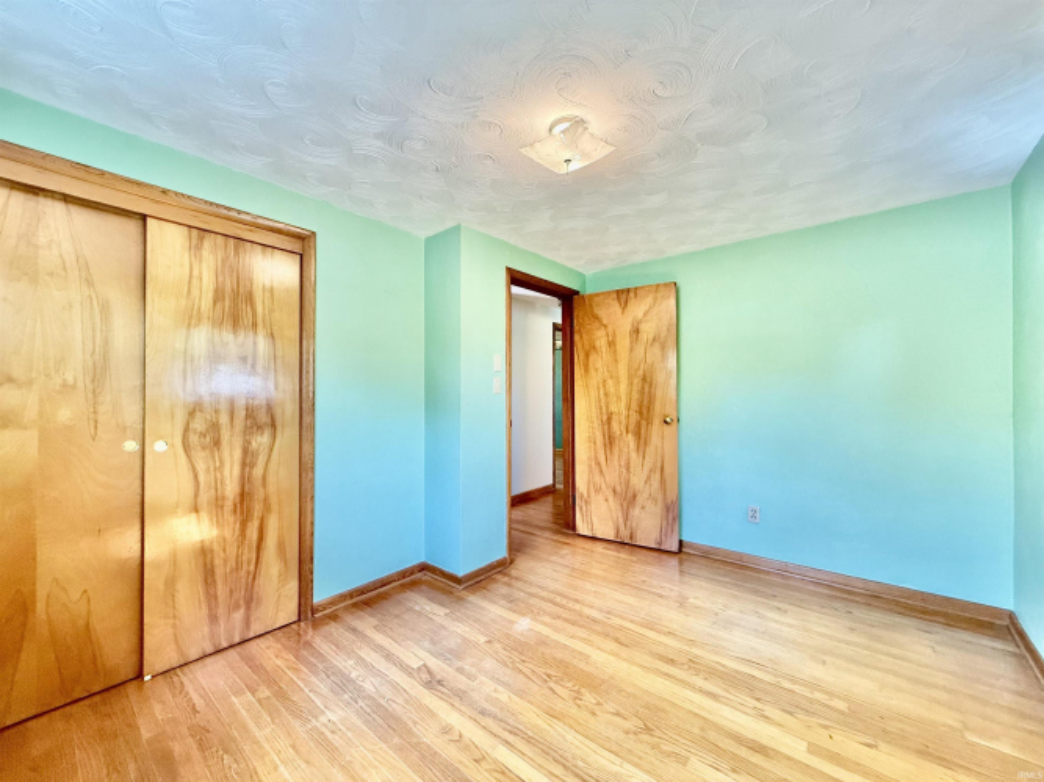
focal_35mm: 14
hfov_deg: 102.1
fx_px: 422
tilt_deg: +1.3
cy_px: 391
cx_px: 522
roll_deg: +0.3
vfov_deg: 85.7
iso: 320
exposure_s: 1/120
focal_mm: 2.22
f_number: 2.2
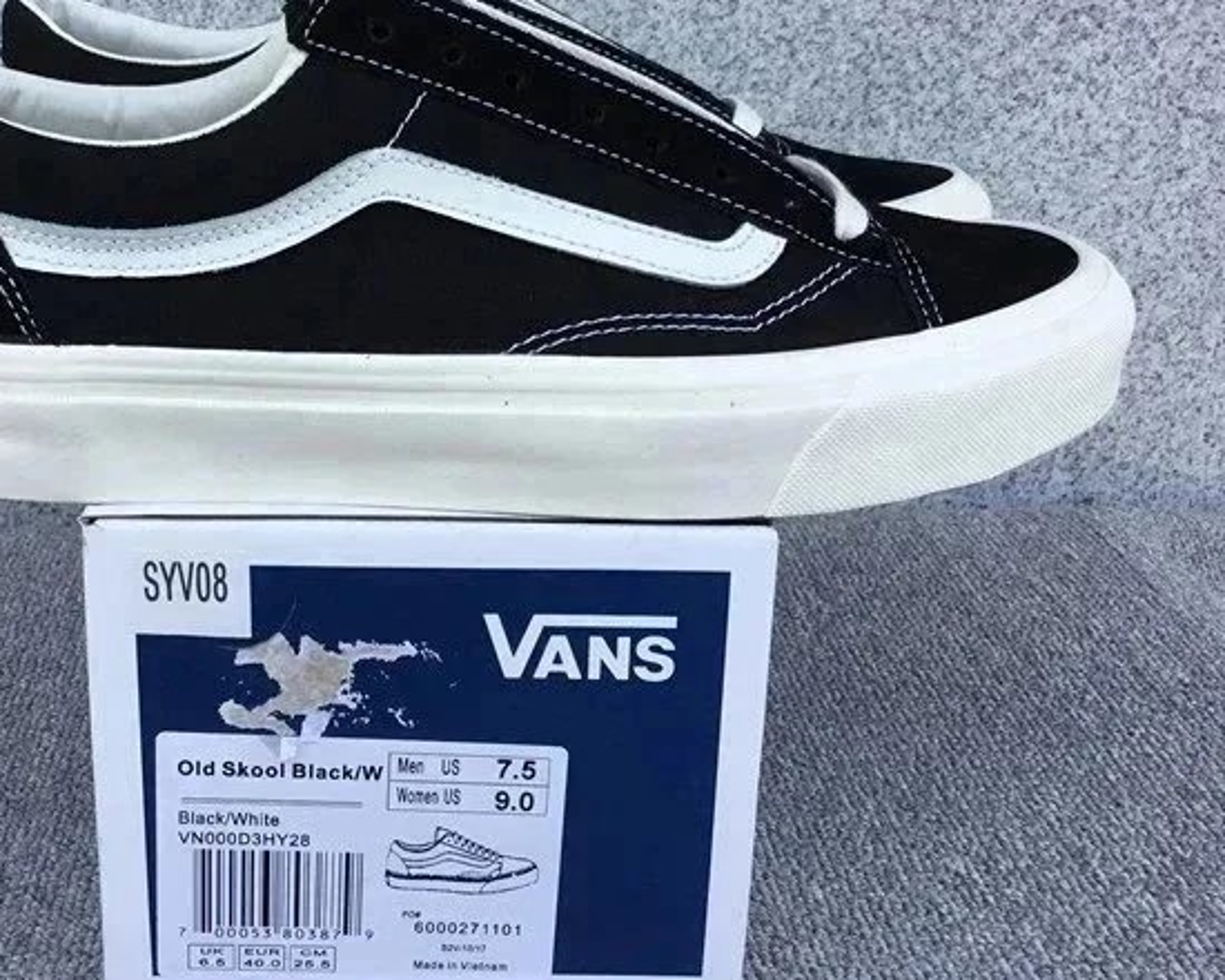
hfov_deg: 41.5
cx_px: 410
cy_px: 363
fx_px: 1595
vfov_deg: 34.0
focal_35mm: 44
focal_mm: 3.3
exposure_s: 1/222
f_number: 2.4
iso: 25
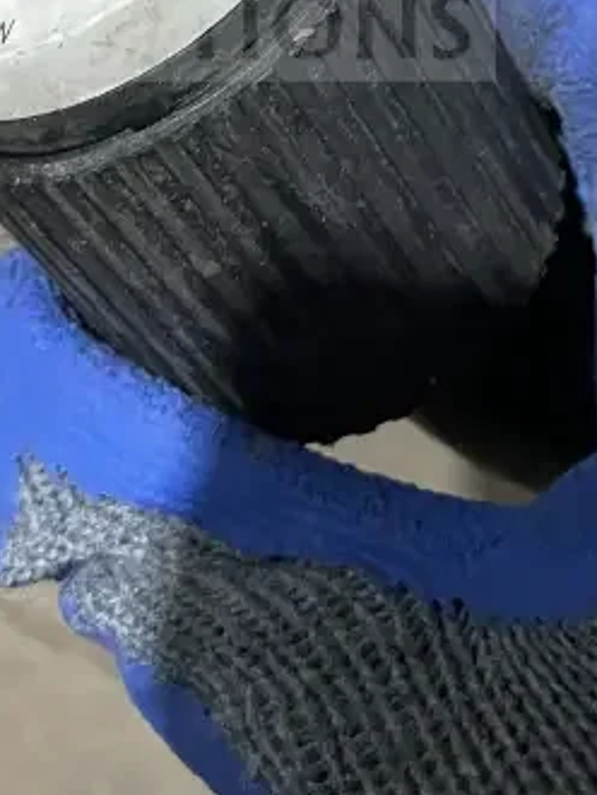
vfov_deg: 27.3
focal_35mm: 64
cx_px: 224
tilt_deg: -82.5
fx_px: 1470
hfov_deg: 22.9
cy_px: -110
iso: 500
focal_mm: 4.2
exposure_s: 1/60
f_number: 1.6
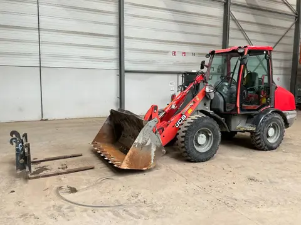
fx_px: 252
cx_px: 150
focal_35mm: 29
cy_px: 112
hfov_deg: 61.7
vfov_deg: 48.2
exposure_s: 1/60
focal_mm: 3
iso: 64
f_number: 1.8
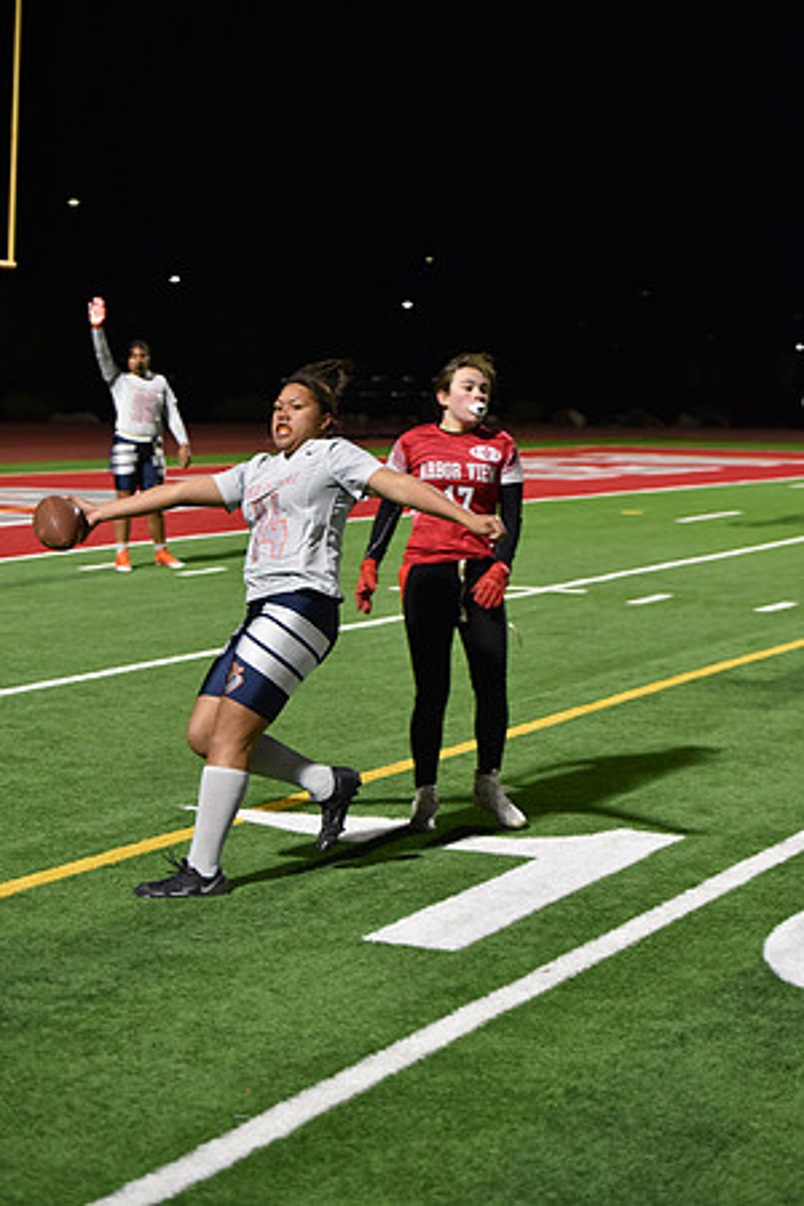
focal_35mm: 70
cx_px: 402
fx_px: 2345
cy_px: 603
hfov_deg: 19.5
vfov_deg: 28.8
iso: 3600
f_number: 2.8
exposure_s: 1/640
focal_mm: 70
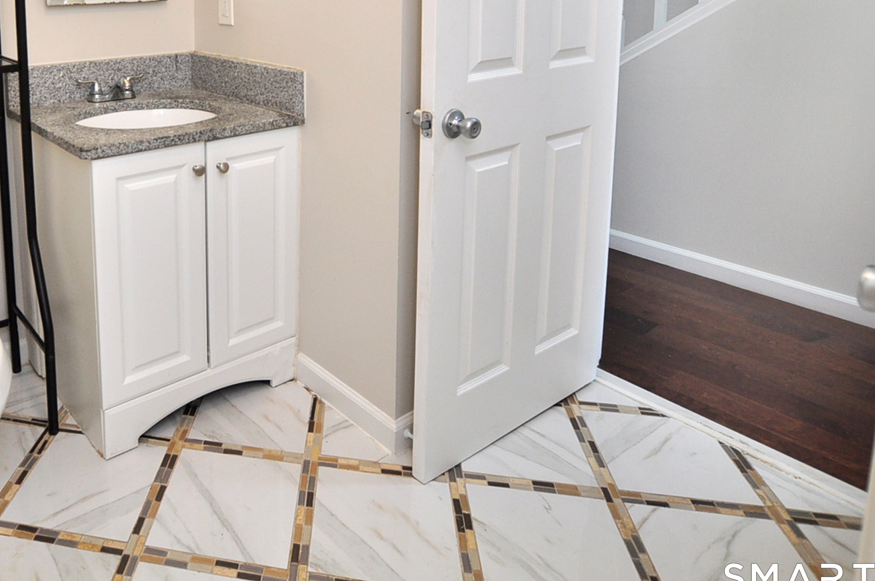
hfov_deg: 66.8
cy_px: 119
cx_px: 212
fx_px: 607
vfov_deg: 48.4
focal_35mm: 25
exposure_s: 1/100
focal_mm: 10
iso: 400
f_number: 4.5
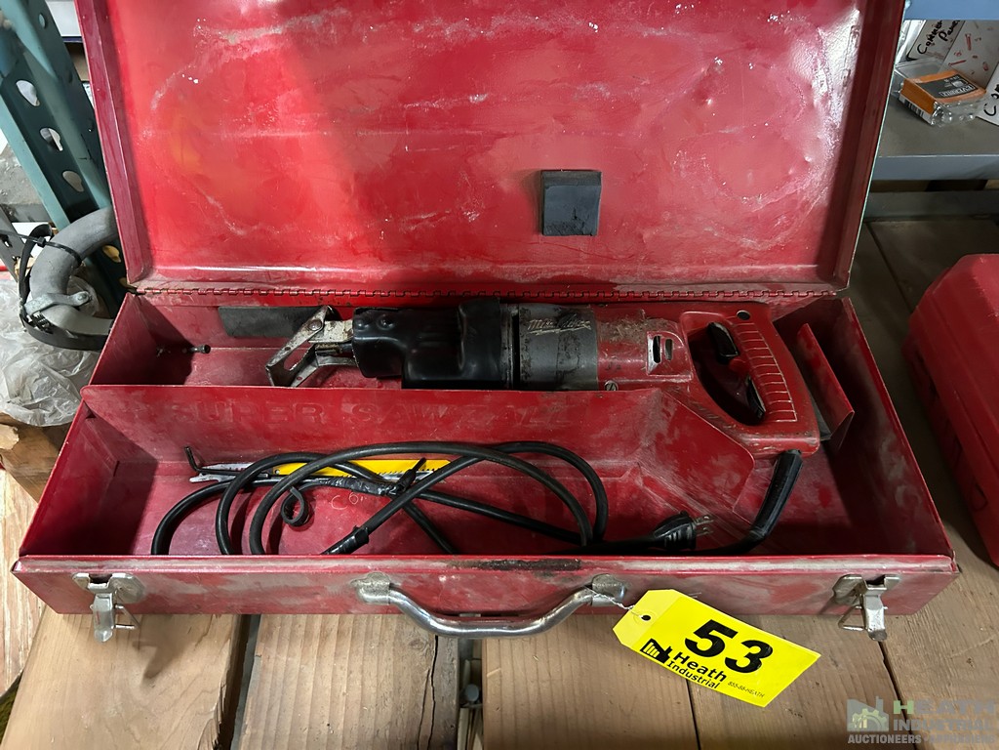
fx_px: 750
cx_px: 500
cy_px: 375
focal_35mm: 26
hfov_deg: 67.3
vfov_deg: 53.1
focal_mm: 5.7
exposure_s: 1/40
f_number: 1.5
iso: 640
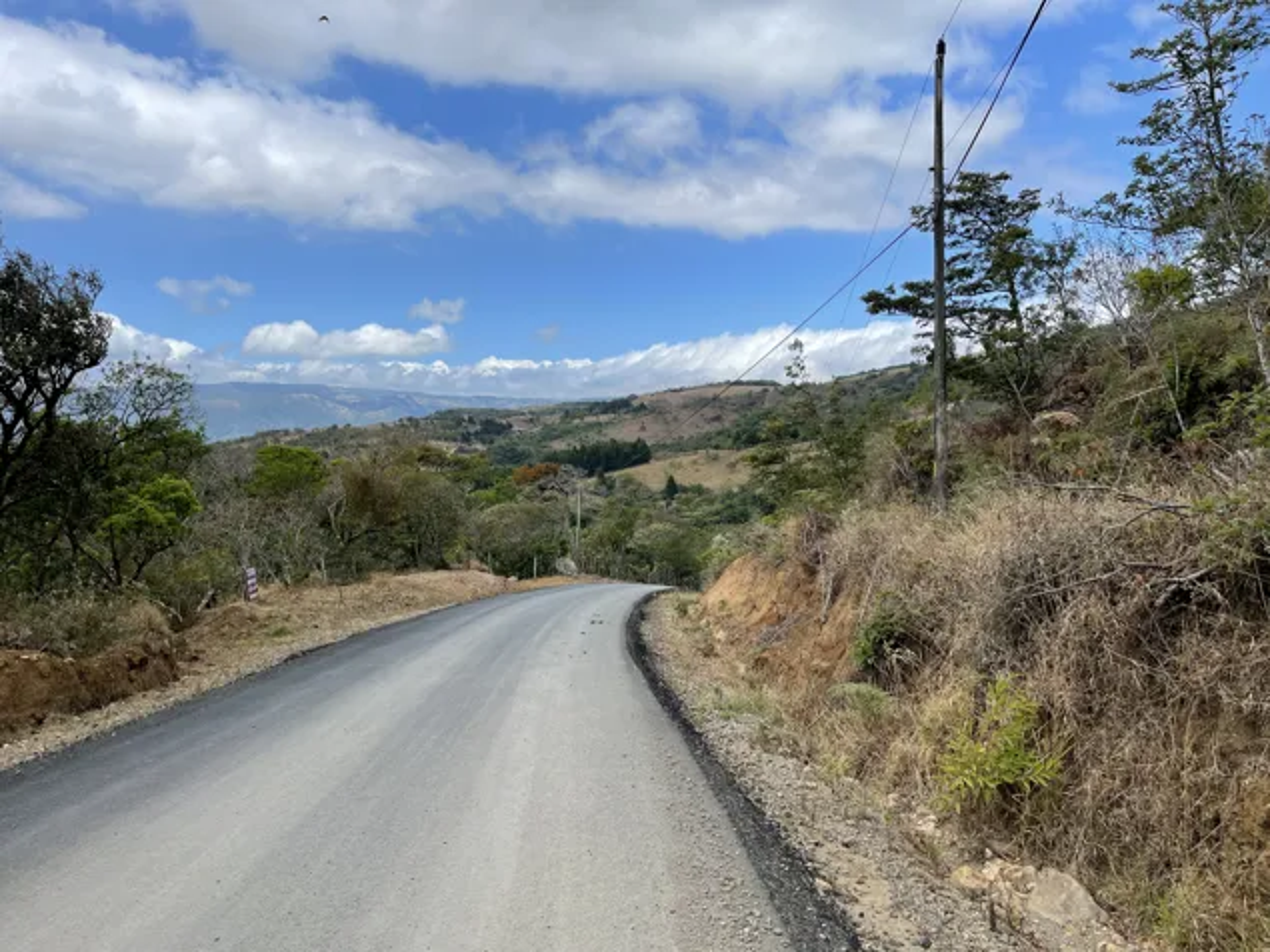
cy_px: 476
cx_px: 635
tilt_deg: -5.0
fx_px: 954
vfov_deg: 53.0
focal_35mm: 26
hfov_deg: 67.3
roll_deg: +0.6
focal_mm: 5.1
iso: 32
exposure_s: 1/4348
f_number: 1.6
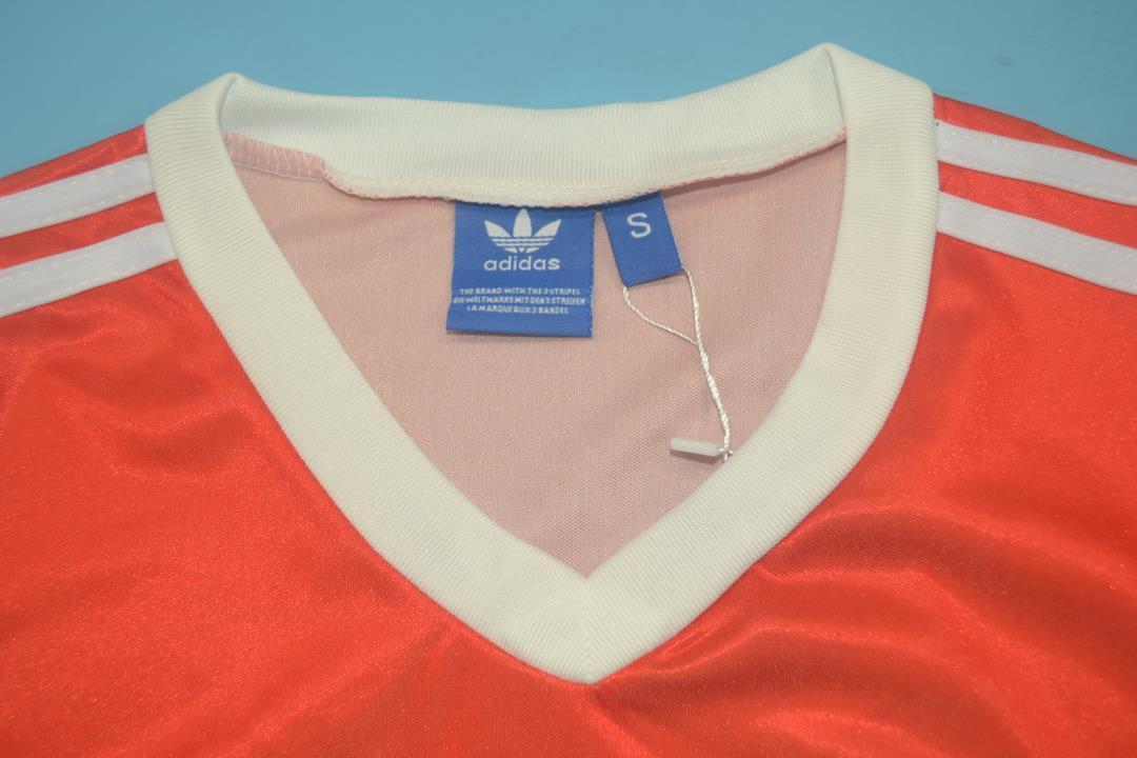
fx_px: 1137
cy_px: 379
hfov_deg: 53.1
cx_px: 568
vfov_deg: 36.9
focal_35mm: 36
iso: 200
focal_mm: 24
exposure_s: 1/160
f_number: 4
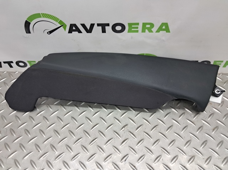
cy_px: 85
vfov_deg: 51.3
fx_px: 178
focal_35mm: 27
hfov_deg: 65.4
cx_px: 114
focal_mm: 4
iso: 160
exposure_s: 1/50
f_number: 1.8
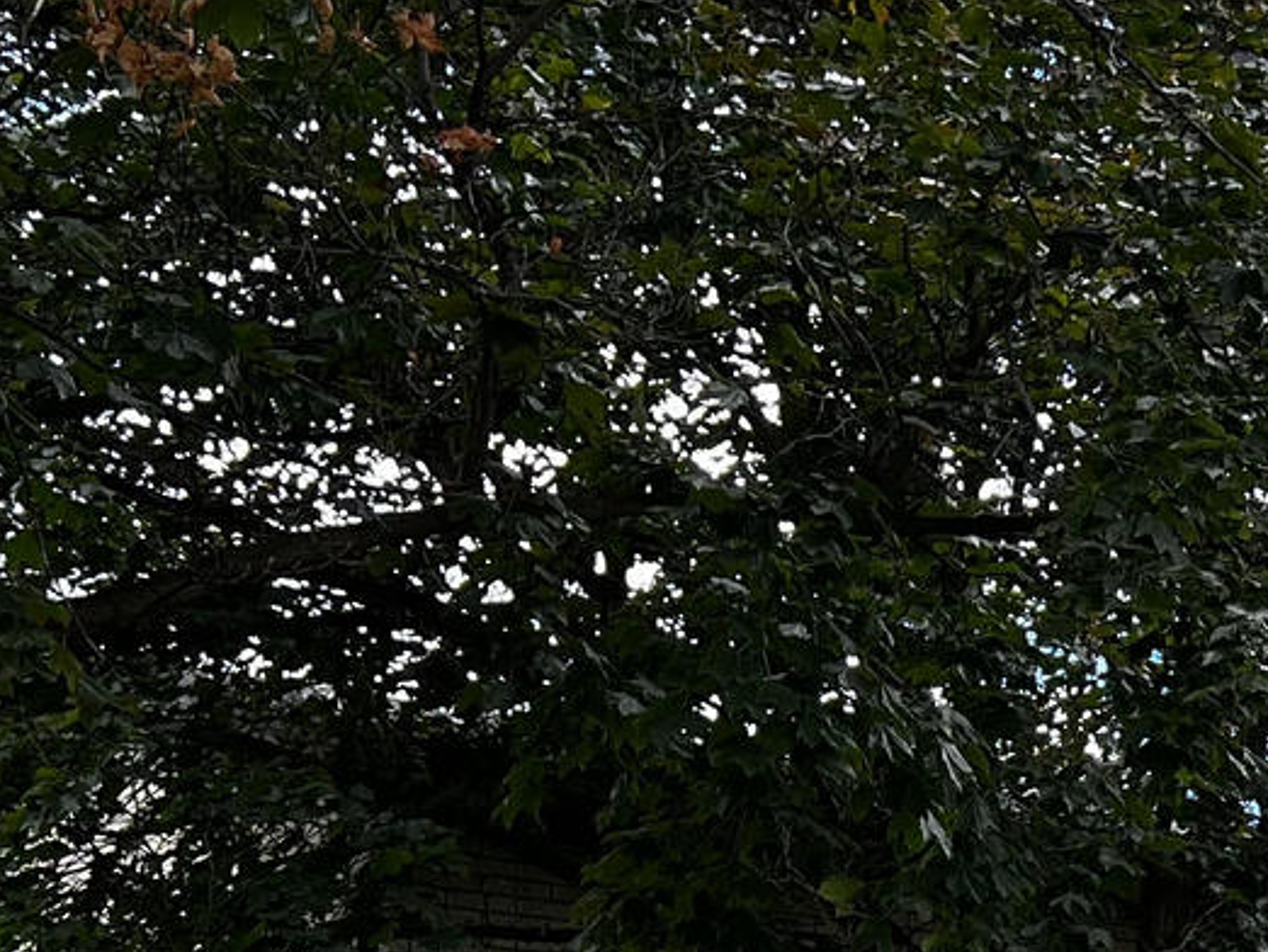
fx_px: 3738
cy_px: 1583
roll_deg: +0.6
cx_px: 1591
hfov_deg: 18.1
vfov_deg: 13.4
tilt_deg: +0.4
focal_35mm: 102
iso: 50
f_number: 1.5
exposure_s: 1/324
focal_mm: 5.7
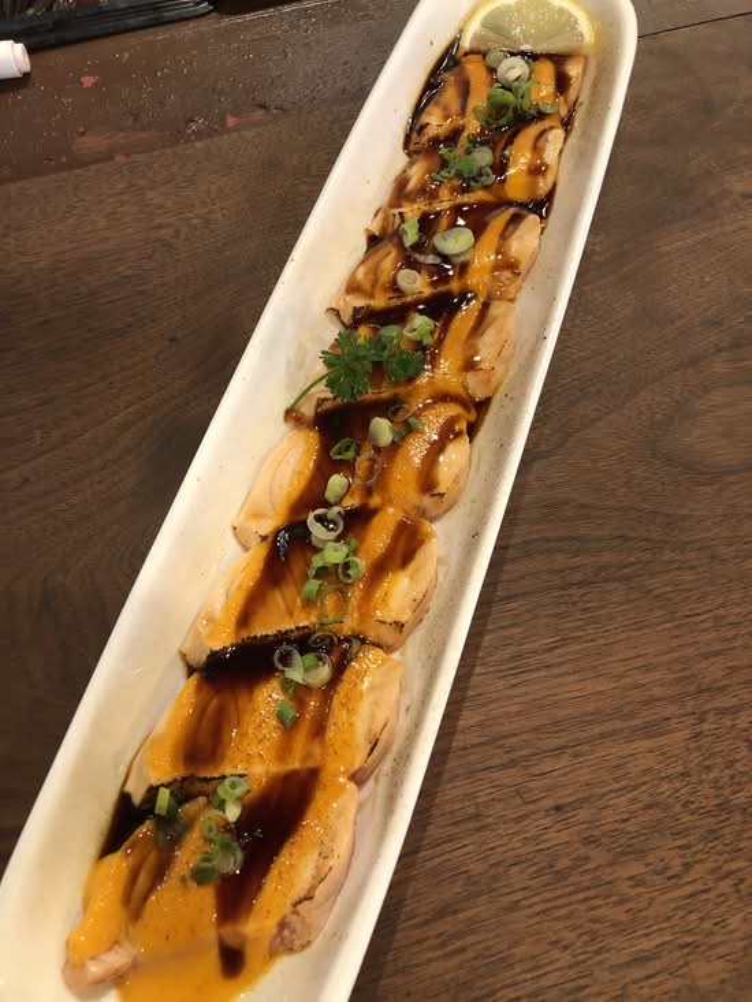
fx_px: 811
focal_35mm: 28
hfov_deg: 49.8
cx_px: 376
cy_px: 501
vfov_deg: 63.4
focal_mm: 3.99
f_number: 1.8
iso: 100
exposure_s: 1/9
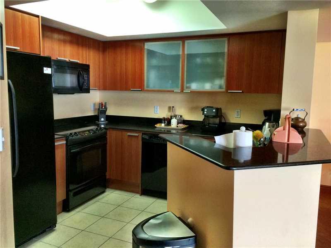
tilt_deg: -6.1
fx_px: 277
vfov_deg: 48.2
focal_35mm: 29
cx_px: 166
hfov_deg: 61.7
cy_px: 124
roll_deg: -1.2
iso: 200
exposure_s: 1/30
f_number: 2.2
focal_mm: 4.15
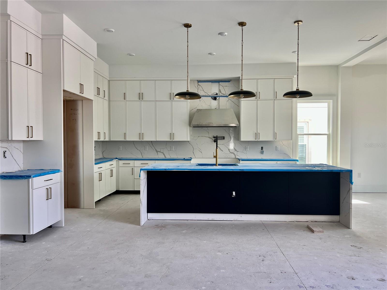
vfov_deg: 53.1
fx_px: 291
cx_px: 194
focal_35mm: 26
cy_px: 145
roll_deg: +0.2
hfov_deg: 67.3
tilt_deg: -1.4
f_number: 1.5
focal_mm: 5.7
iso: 40
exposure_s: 1/135
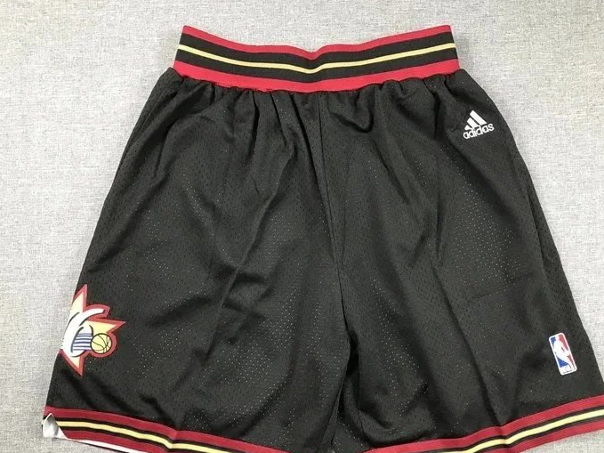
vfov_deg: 42.8
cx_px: 315
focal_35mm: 33
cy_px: 255
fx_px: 576
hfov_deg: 55.3
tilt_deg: -86.7
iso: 32
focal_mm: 3.99
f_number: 1.8
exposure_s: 1/33
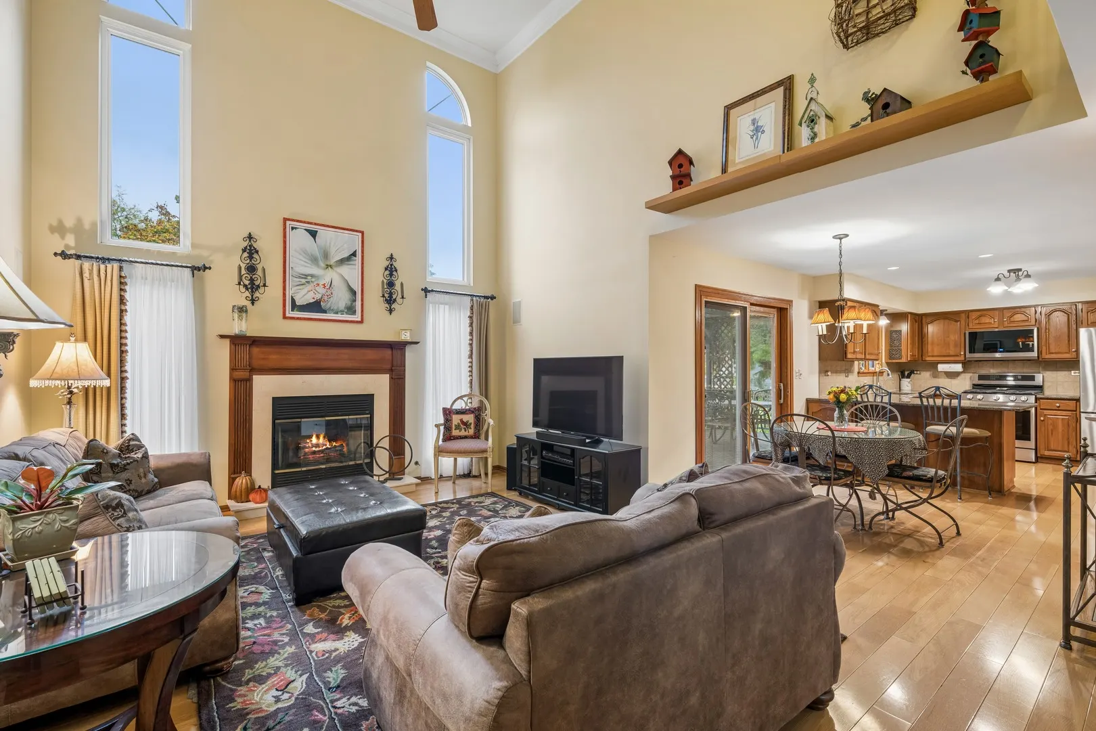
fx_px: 487
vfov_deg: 73.7
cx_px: 548
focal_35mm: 16
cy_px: 366
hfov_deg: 96.7
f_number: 8
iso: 250
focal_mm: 16
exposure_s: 1/10
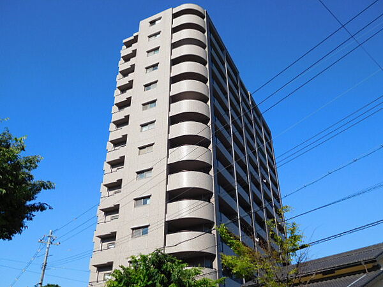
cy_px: 144
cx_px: 192
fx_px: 354
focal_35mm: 32
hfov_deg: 56.8
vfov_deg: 44.2
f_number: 7.2
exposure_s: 1/400
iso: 125
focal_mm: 5.7
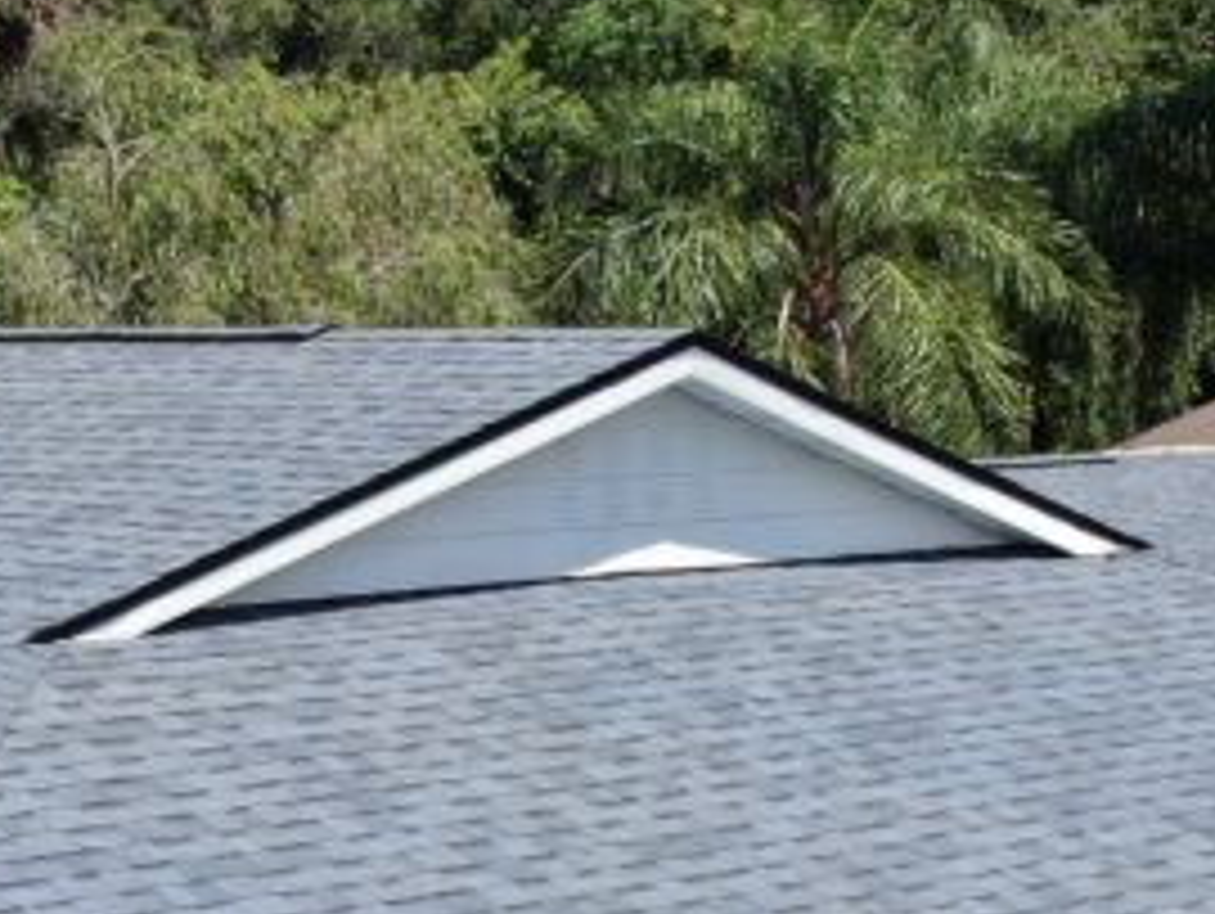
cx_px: 513
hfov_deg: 21.5
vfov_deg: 16.1
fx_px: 3197
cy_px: 756
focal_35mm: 91
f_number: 2.8
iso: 100
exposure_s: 1/1000
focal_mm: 4.39
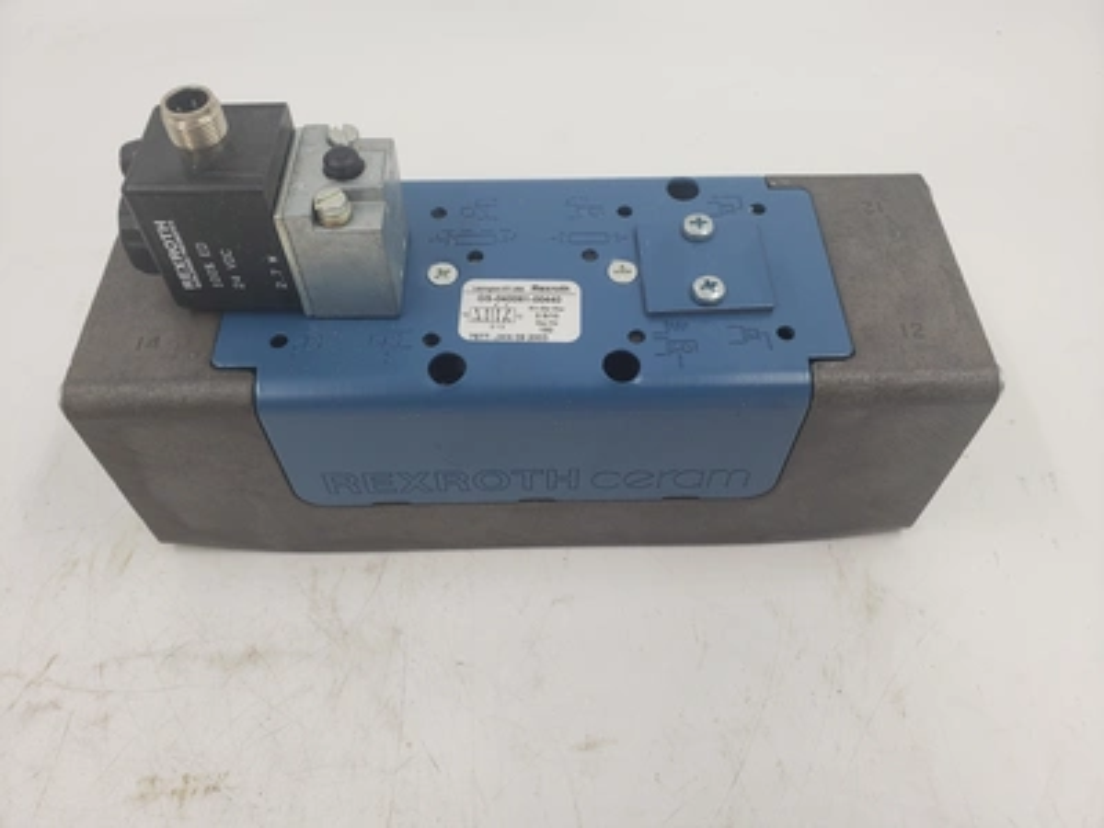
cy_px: 414
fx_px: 829
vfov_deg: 53.1
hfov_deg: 67.3
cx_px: 552
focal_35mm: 26
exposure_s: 1/137
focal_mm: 4.3
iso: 50
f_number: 2.4
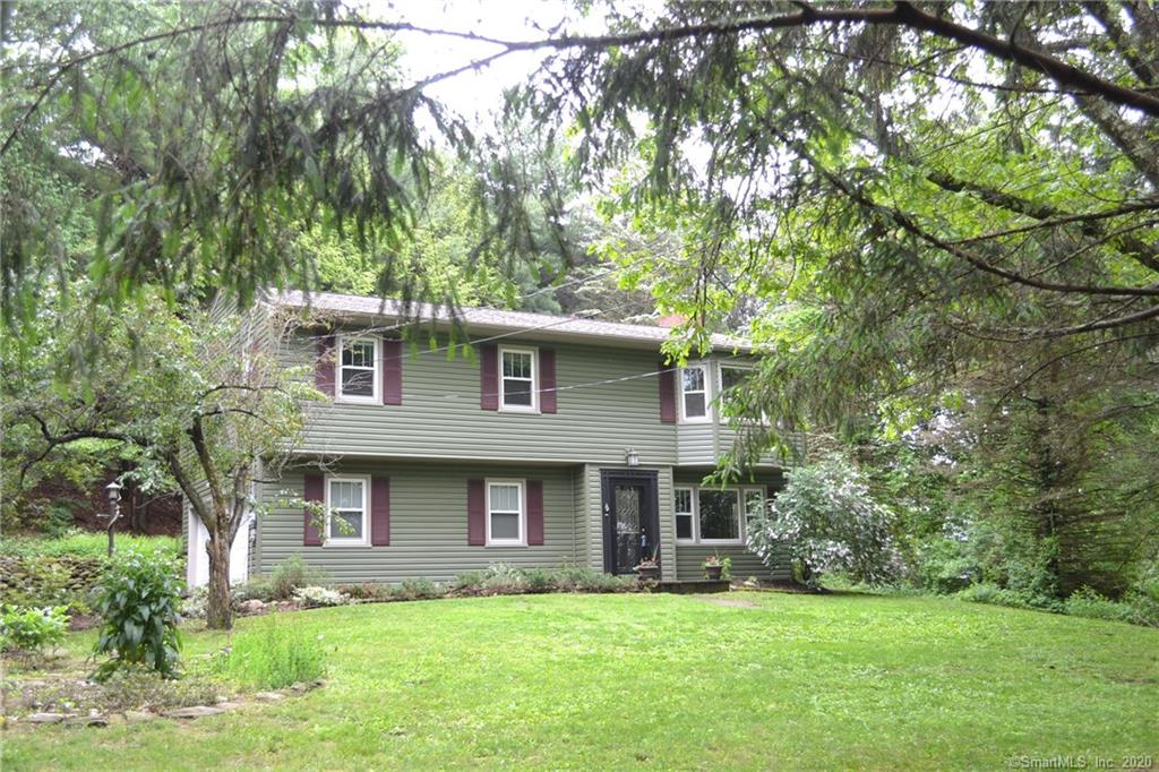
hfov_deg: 53.1
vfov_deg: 36.8
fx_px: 1159
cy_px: 386
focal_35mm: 36
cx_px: 580
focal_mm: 24
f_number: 4.5
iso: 400
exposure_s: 1/80
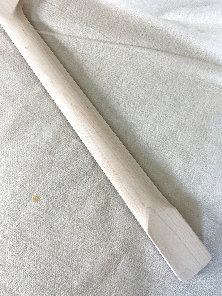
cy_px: 148
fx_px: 222
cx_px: 111
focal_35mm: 26
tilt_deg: -79.3
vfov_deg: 67.3
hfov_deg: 53.1
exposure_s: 1/120
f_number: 1.8
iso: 64
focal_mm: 4.25
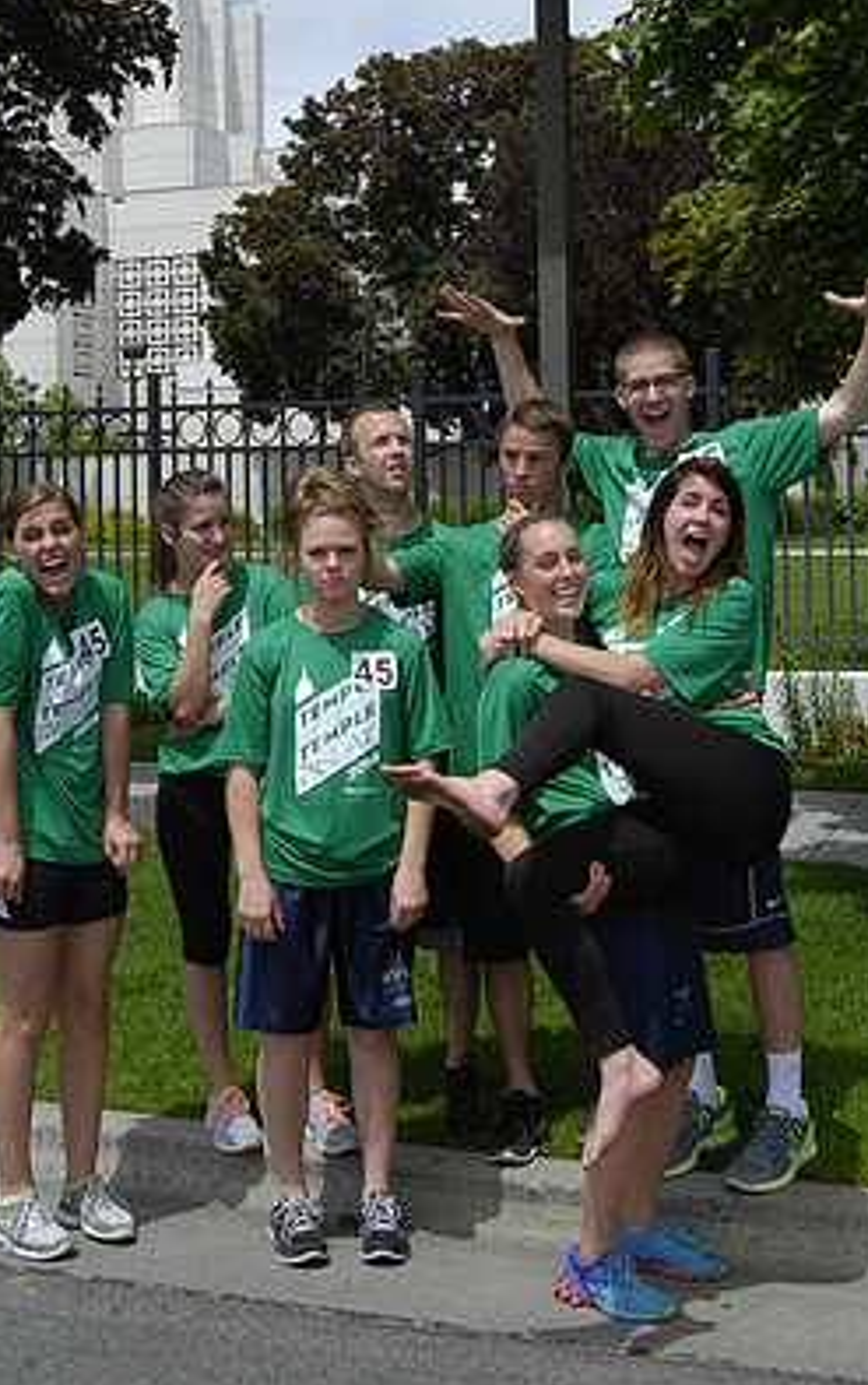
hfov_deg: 25.0
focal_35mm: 52
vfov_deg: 38.6
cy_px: 475
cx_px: 474
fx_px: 1954
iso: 400
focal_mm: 23
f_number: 10
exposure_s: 1/800
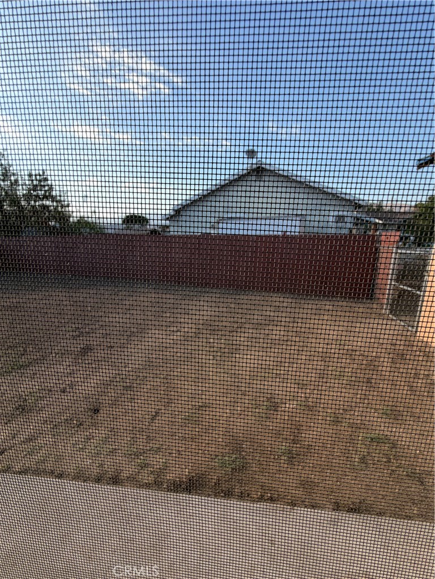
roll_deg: -0.5
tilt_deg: -11.5
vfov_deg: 102.1
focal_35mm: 14
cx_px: 218
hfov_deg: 85.7
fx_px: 235
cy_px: 290
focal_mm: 2.22
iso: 40
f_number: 2.2
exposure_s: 1/585
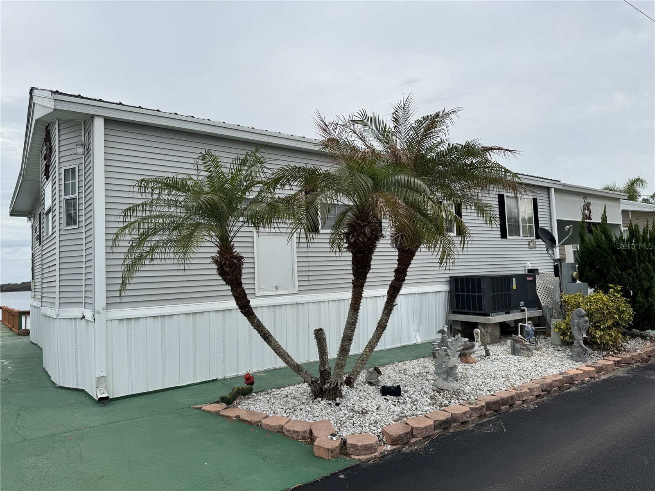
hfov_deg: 71.6
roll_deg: +2.3
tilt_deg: +3.5
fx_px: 454
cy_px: 246
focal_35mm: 24
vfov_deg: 56.8
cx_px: 328
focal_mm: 6.76
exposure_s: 1/4608
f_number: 1.78
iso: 80
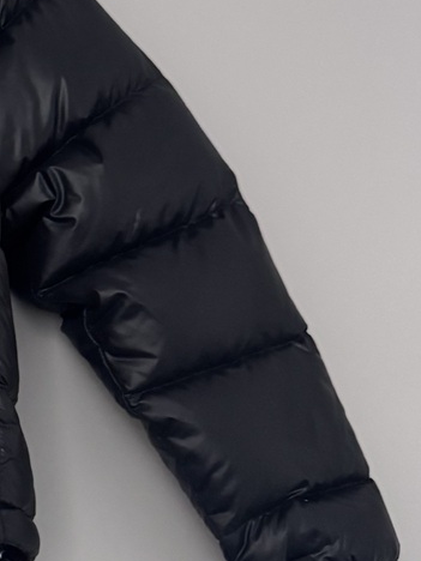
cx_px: -278
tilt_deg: +18.0
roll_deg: -0.2
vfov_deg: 23.7
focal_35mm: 82
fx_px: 1330
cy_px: 174
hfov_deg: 15.9
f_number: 1.78
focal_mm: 6.76
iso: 800
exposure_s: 1/43
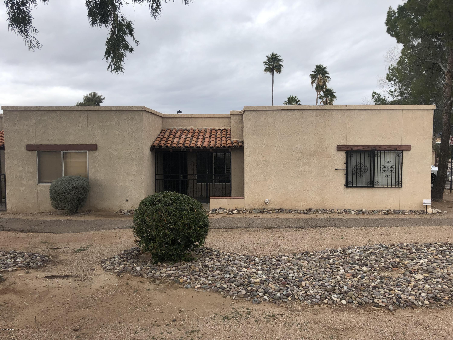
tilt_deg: -3.9
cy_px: 170
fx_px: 366
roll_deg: +0.8
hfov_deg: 63.4
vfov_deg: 49.7
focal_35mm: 28
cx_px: 226
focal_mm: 4
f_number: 1.8
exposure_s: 1/800
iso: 20
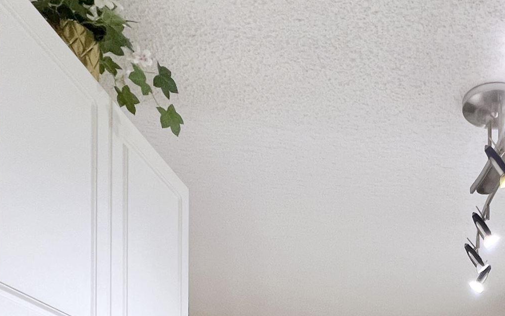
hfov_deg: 43.6
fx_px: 578
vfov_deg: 23.6
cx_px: 443
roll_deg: -0.2
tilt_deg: +0.6
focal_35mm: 42
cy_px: 488
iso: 125
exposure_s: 1/60
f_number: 1.8
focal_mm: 1.57
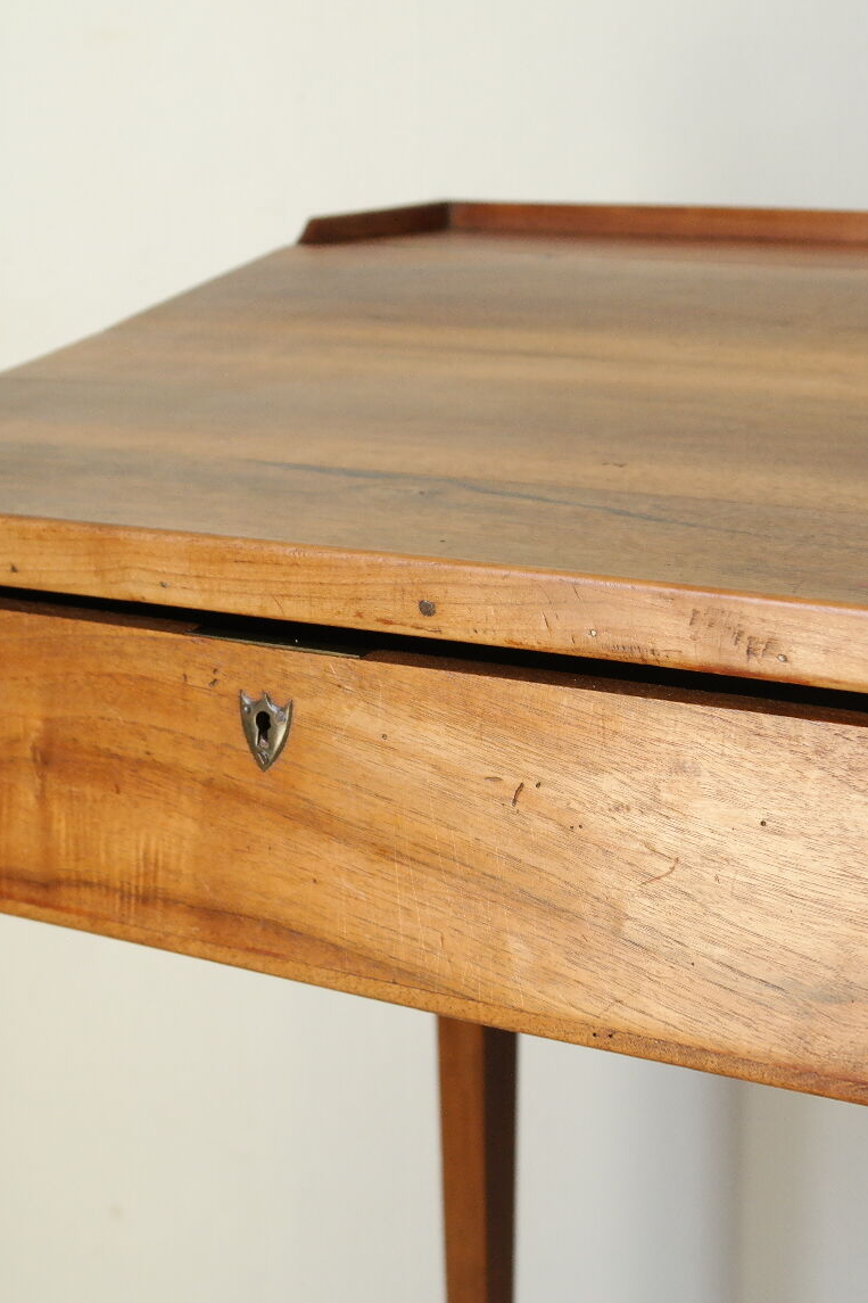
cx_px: 556
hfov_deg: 17.0
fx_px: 2894
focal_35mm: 80
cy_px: 653
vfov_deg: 25.4
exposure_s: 1/50
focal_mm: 35
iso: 800
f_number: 5.6
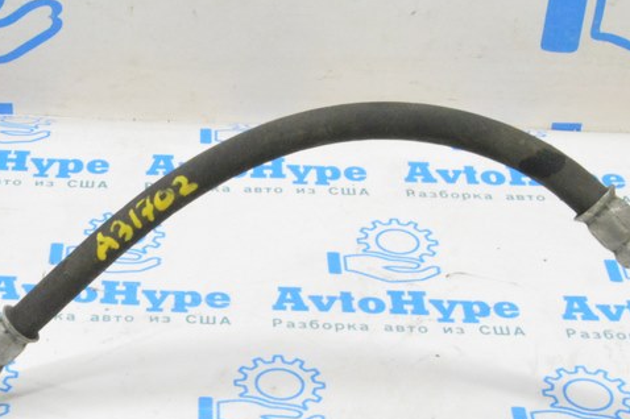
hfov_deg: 22.4
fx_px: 1574
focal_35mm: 90
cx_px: 134
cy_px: 308
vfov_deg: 15.1
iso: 6400
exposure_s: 1/15
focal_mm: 28
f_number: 20
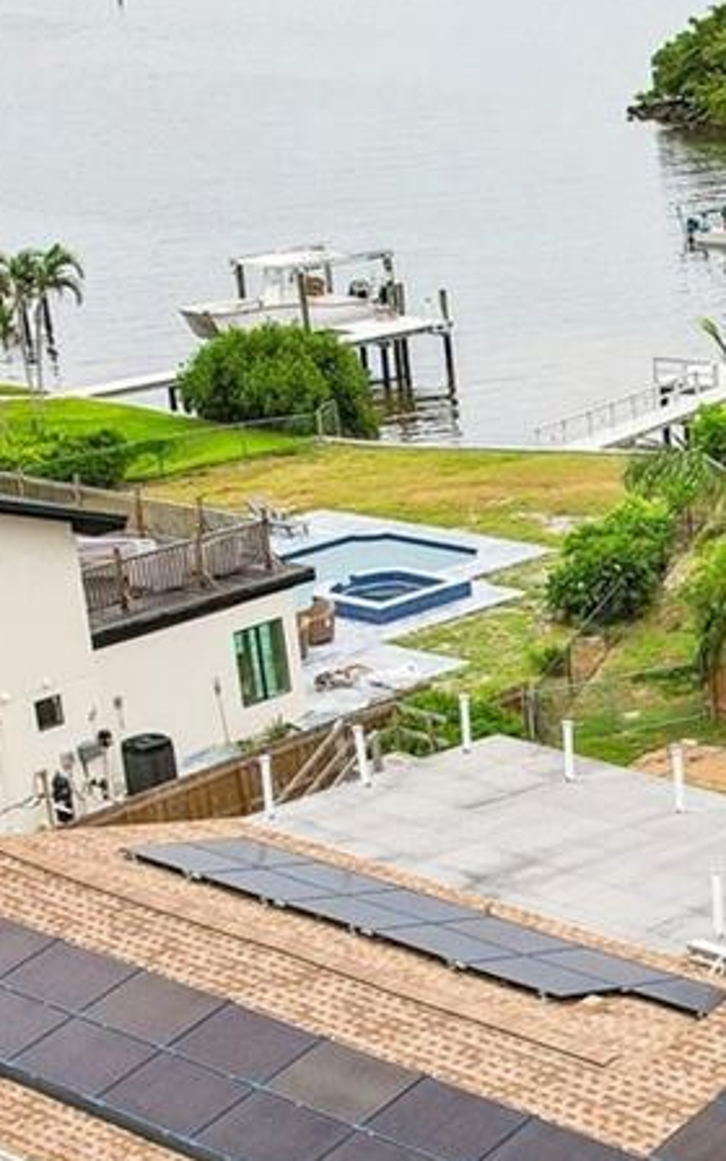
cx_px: 1102
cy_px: 910
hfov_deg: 15.1
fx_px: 2533
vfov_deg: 25.4
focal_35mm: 80
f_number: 2.8
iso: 130
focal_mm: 8.4
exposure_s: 1/2000
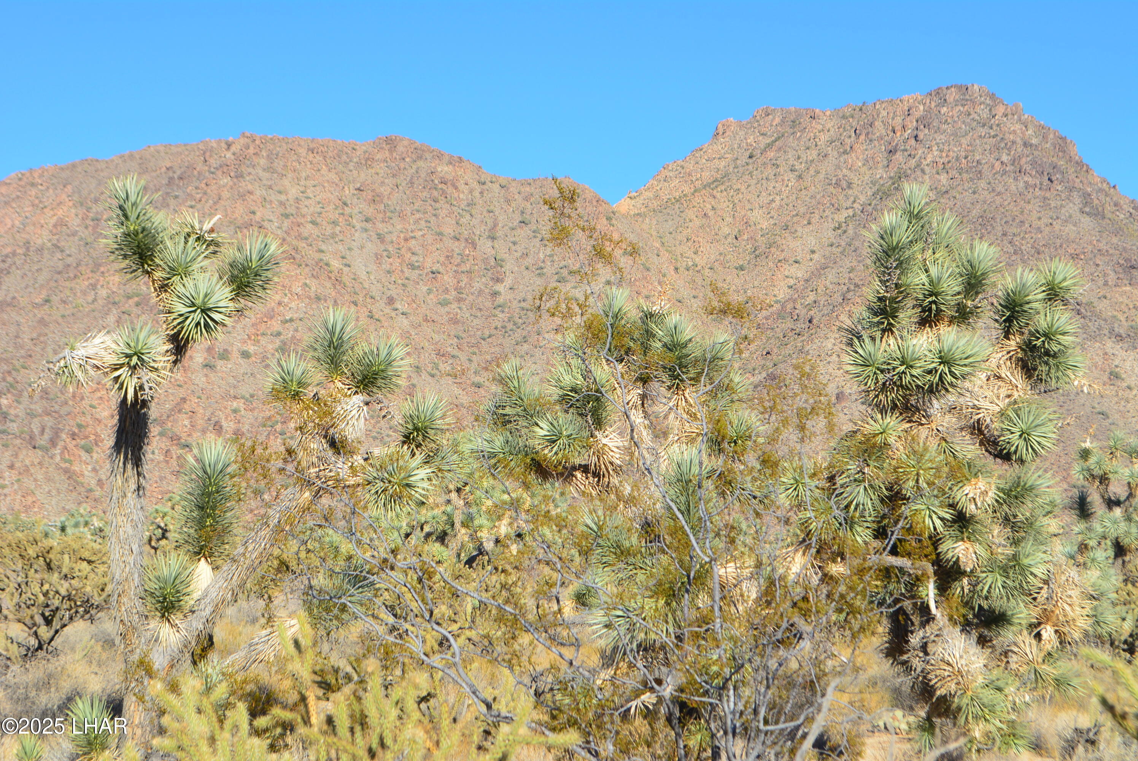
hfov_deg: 24.6
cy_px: 380
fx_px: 2610
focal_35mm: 82
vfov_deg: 16.6
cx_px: 569
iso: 200
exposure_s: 1/320
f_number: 10
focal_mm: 55
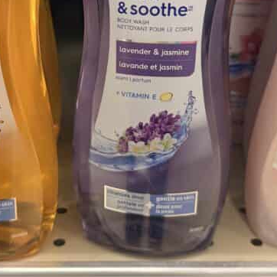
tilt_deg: -27.0
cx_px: 101
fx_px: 543
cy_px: 78
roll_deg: +0.0
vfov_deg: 28.3
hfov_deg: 28.5
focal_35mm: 60
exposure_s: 1/67
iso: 200
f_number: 1.78
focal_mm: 6.76
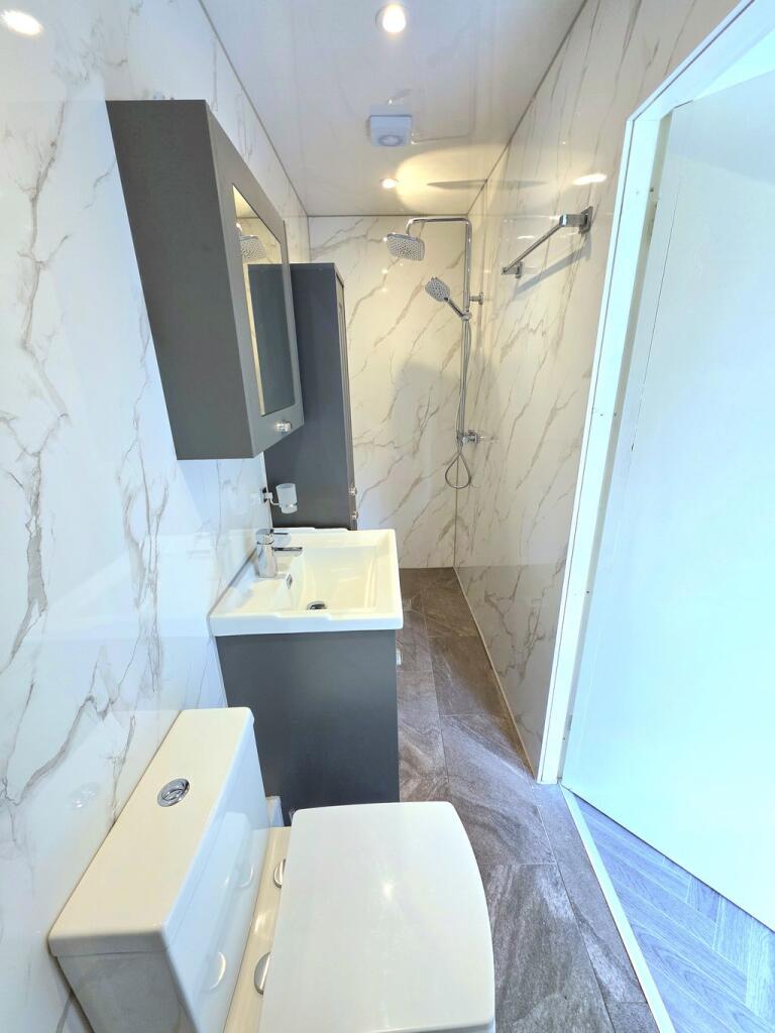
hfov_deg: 89.9
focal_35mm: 13
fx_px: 388
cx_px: 388
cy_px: 516
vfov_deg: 106.2
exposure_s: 1/101
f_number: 1.9
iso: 80
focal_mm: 2.2
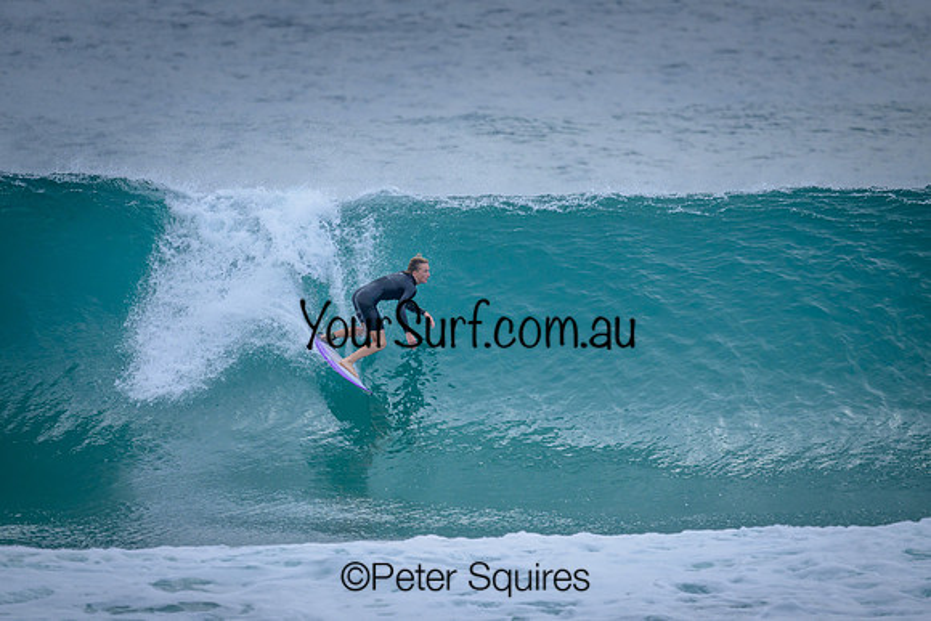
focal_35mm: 800
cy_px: 310
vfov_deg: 1.7
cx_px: 466
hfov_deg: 2.6
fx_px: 20693
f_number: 6.3
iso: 1100
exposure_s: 1/2000
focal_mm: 800
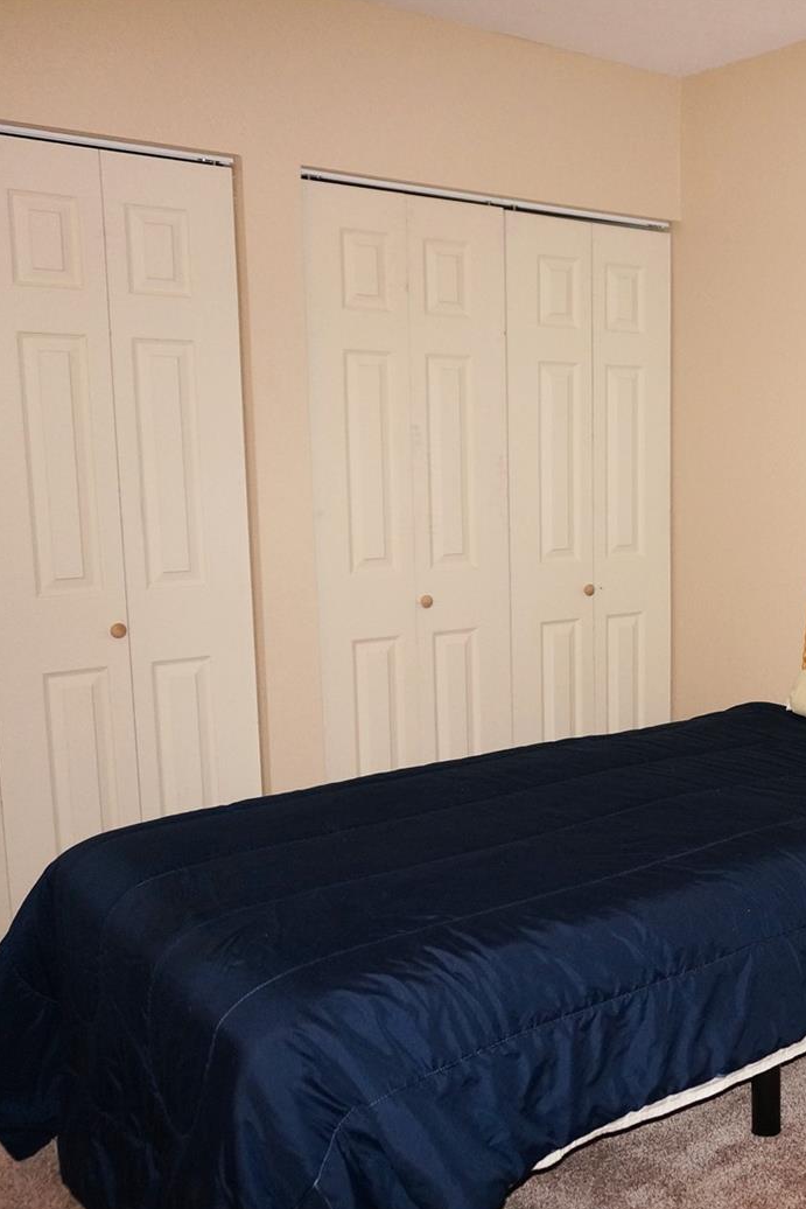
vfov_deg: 51.9
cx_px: 798
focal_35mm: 37
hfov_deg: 33.1
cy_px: 613
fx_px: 1242
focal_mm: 16
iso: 800
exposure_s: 1/60
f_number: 3.5
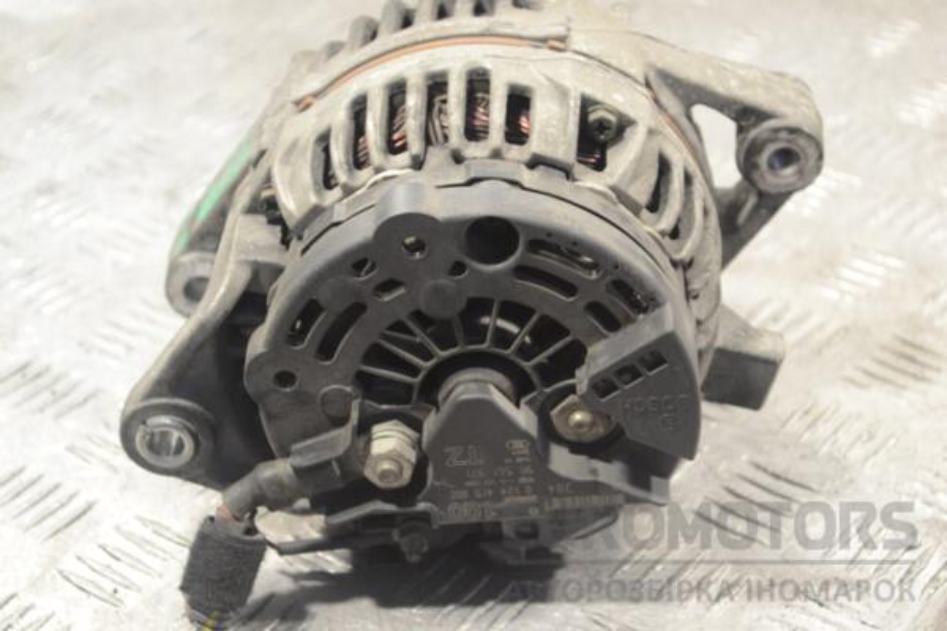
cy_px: 316
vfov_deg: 16.6
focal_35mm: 82
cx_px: 474
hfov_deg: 24.6
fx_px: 2170
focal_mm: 55
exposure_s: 1/30
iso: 720
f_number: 5.6
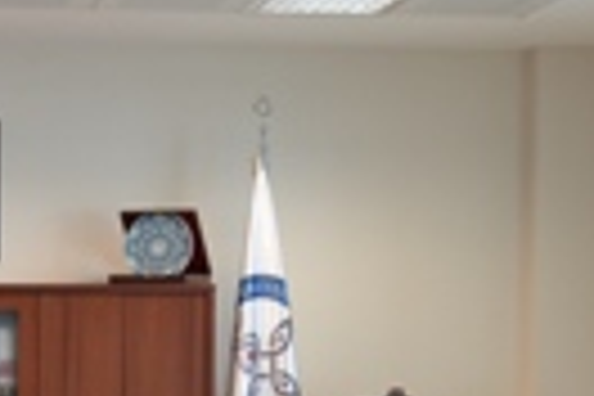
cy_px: 376
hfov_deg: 19.6
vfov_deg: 13.3
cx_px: 45
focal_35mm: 102
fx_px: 1683
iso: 400
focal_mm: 20
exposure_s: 1/60
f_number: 4
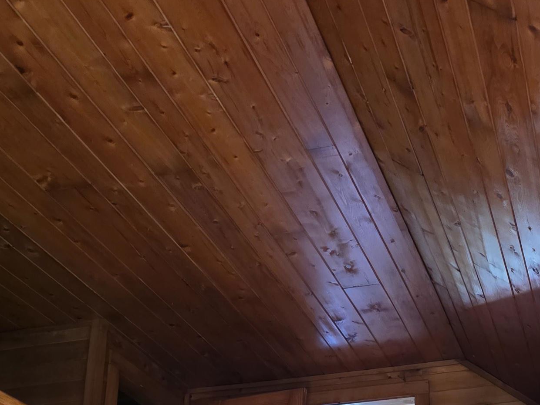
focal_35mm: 57
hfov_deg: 32.7
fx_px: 889
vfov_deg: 23.9
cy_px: 455
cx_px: 446
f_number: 1.7
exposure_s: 1/17.2
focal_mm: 6.3
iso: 1250
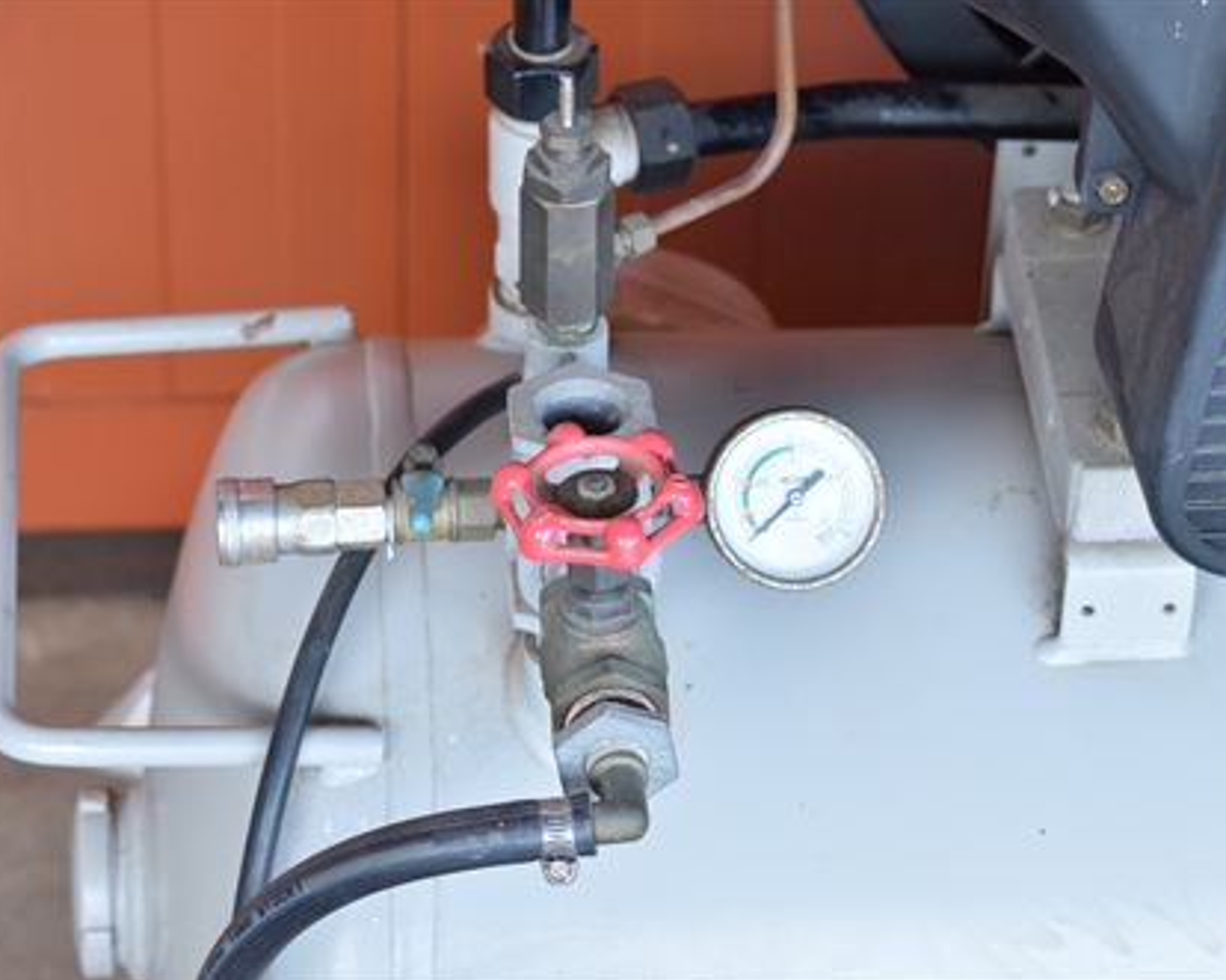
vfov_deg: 13.9
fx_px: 4011
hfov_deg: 17.4
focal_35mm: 111
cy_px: 491
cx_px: 720
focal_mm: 65
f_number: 6.3
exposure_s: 1/200
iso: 1250
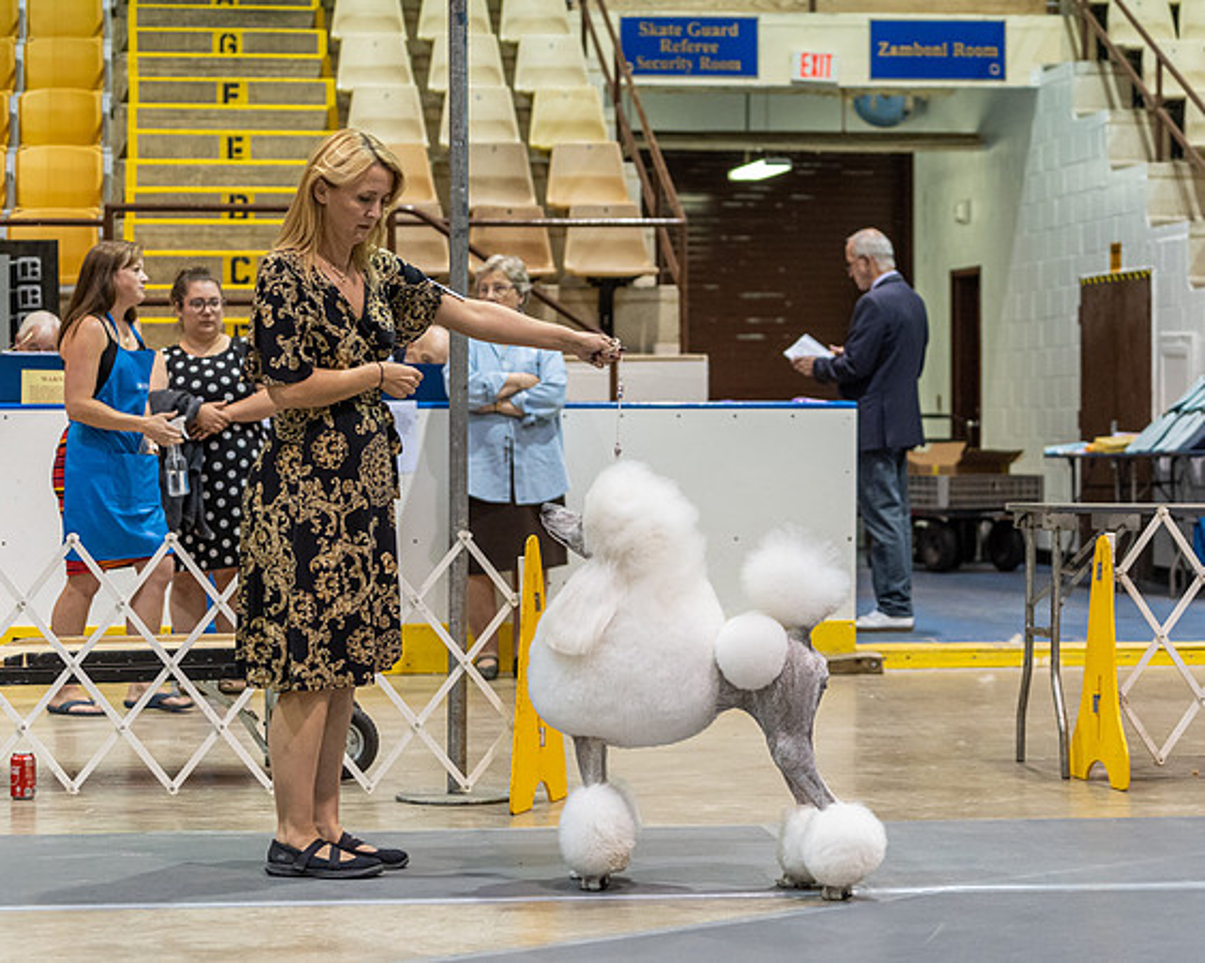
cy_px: 482
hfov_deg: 20.5
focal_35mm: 93
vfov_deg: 16.4
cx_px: 602
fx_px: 3332
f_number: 4
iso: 3200
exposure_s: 1/250
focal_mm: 83
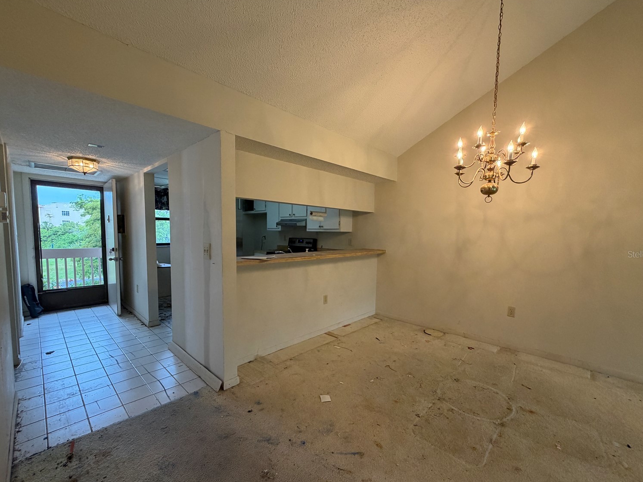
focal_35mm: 15
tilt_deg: -5.2
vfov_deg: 81.7
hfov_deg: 98.2
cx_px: 324
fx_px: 279
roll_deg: -1.0
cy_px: 254
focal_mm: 2.22
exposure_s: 1/120
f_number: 2.2
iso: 250
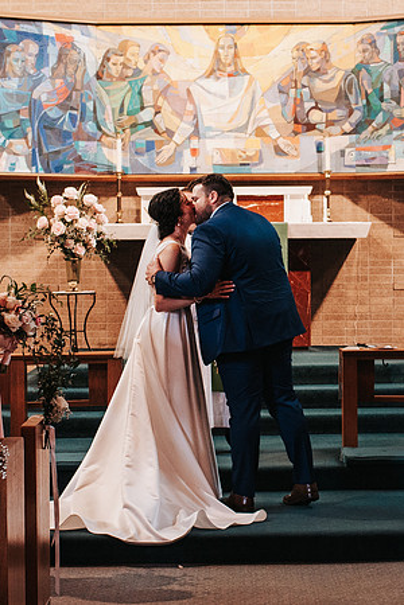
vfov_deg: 20.1
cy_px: 282
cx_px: 279
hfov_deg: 13.4
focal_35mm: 102
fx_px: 1711
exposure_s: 1/125
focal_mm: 35
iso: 900
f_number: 3.2
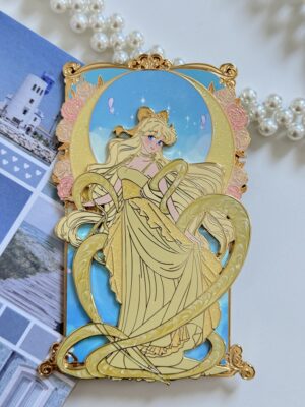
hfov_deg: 30.3
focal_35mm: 48
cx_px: 152
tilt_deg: -89.1
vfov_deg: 39.7
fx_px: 564
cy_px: 204
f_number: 1.78
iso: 200
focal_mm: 6.76
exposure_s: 1/60
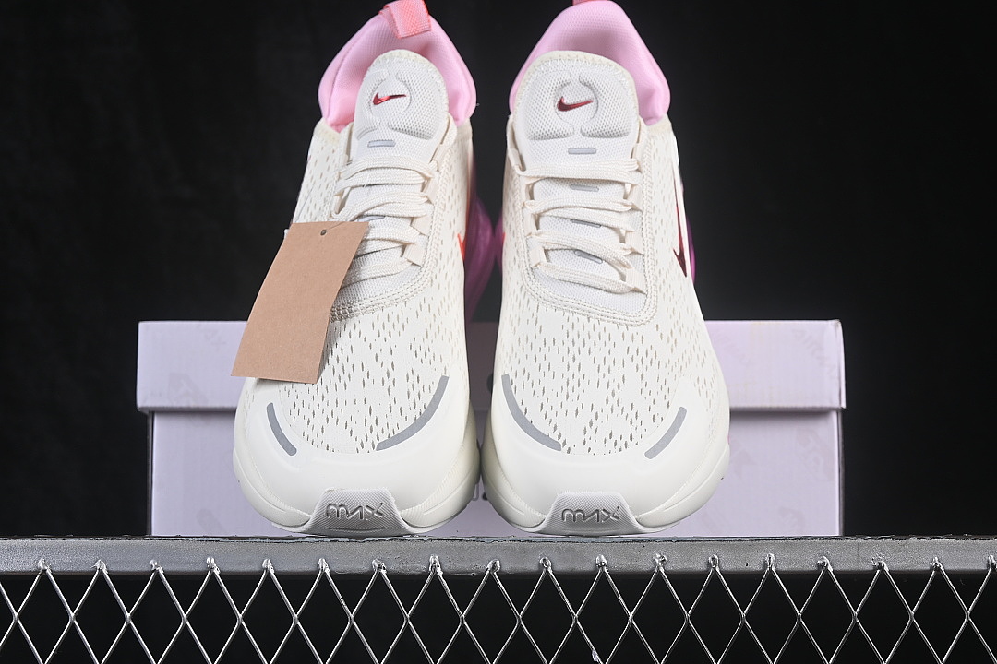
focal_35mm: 75
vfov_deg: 18.2
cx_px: 498
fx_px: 2077
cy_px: 332
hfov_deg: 27.0
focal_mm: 50
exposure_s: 1/80
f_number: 8
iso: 160
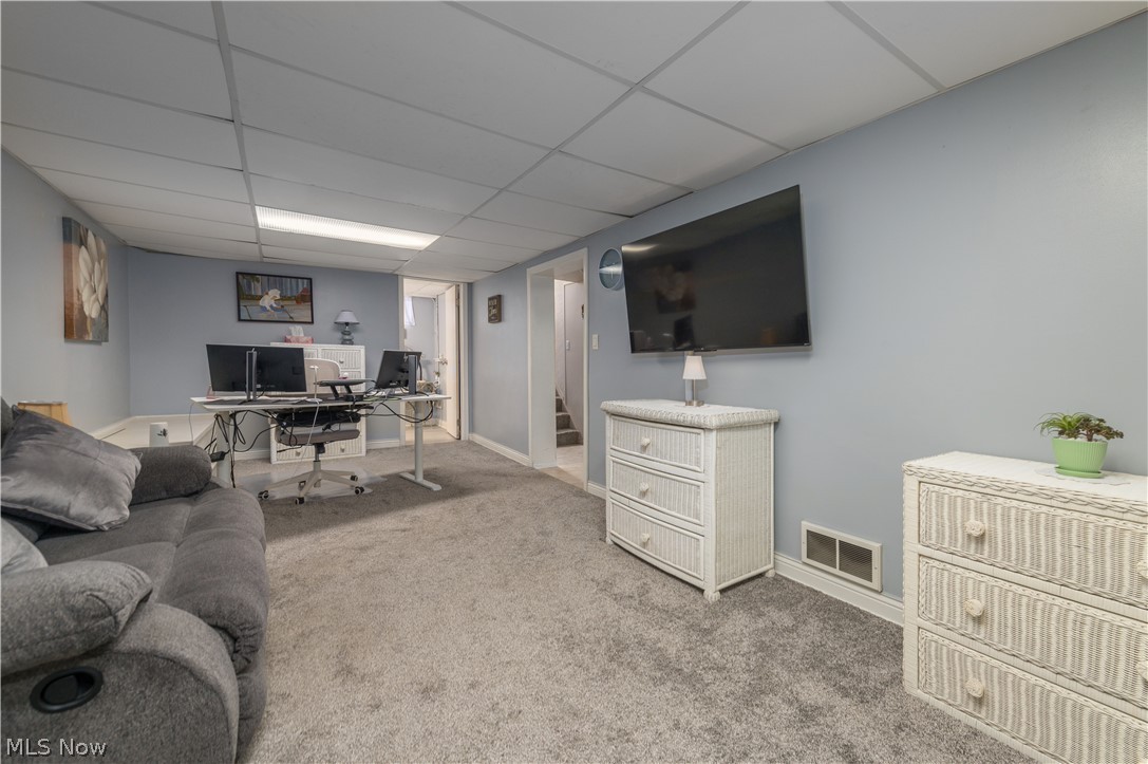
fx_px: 446
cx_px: 574
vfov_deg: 81.1
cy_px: 382
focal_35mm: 14
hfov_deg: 104.3
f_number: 9
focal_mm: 14
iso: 200
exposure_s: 1/60
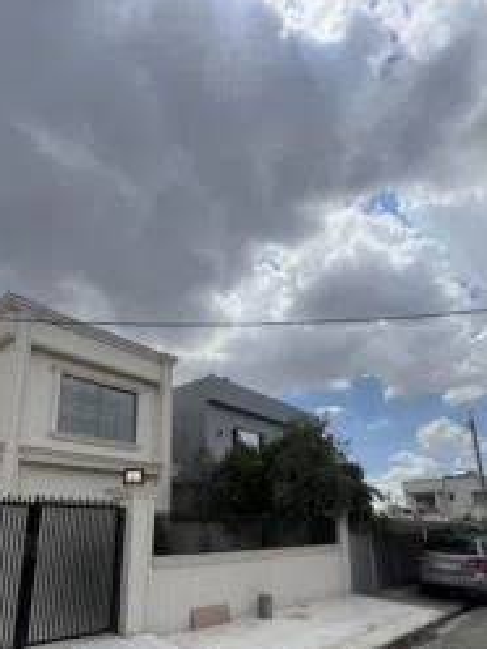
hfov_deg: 63.2
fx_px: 394
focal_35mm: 21
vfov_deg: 77.2
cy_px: 416
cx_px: 215
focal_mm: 1.57
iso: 32
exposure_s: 1/2874
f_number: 1.8
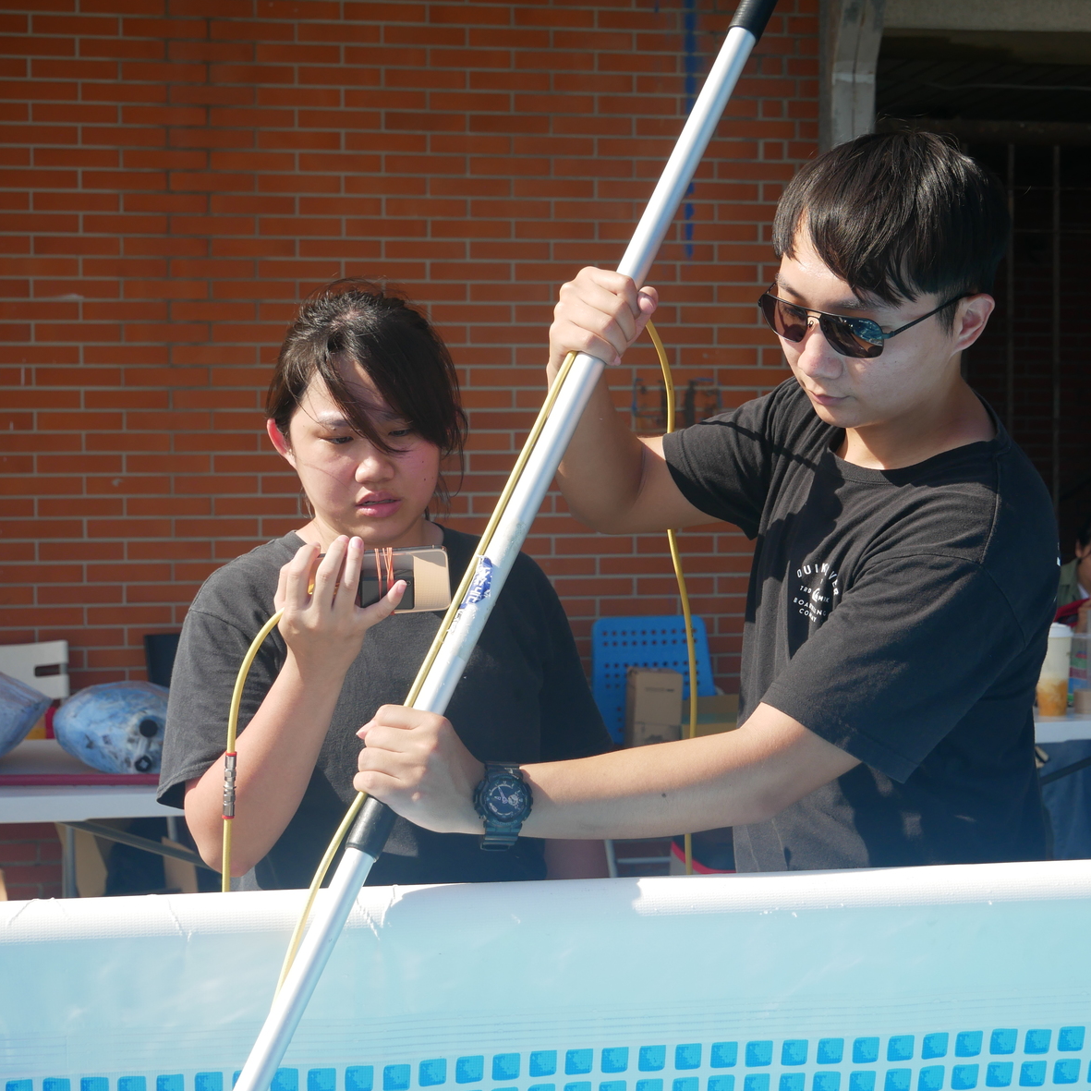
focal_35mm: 67
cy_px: 549
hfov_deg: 25.7
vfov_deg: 25.7
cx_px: 629
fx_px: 2389
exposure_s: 1/250
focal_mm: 28
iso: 200
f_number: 4.7
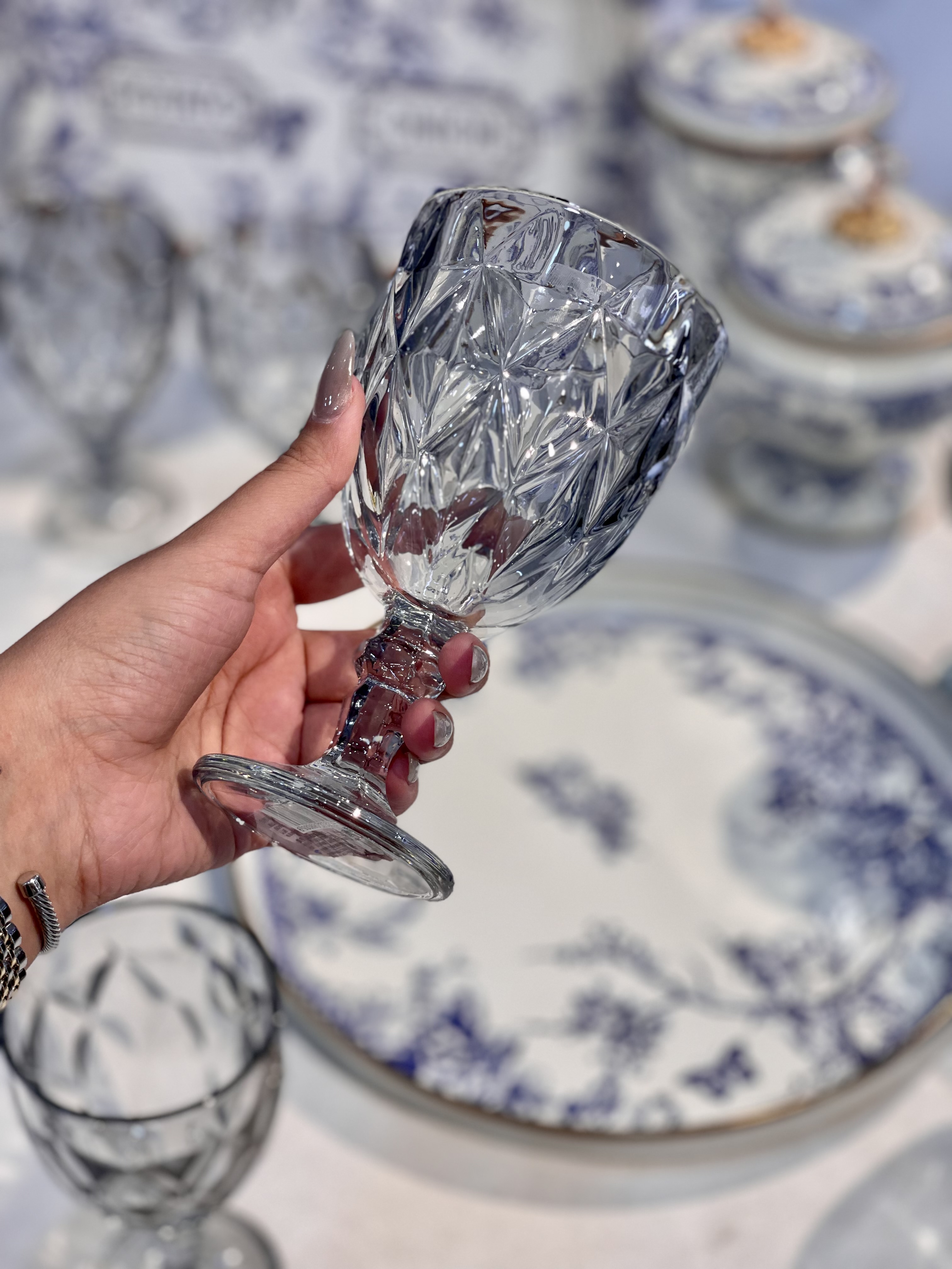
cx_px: 476
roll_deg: +0.8
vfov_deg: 30.3
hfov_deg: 22.9
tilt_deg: -40.7
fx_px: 2347
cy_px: 634
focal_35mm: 64
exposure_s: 1/100
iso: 50
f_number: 2.2
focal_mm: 7.5
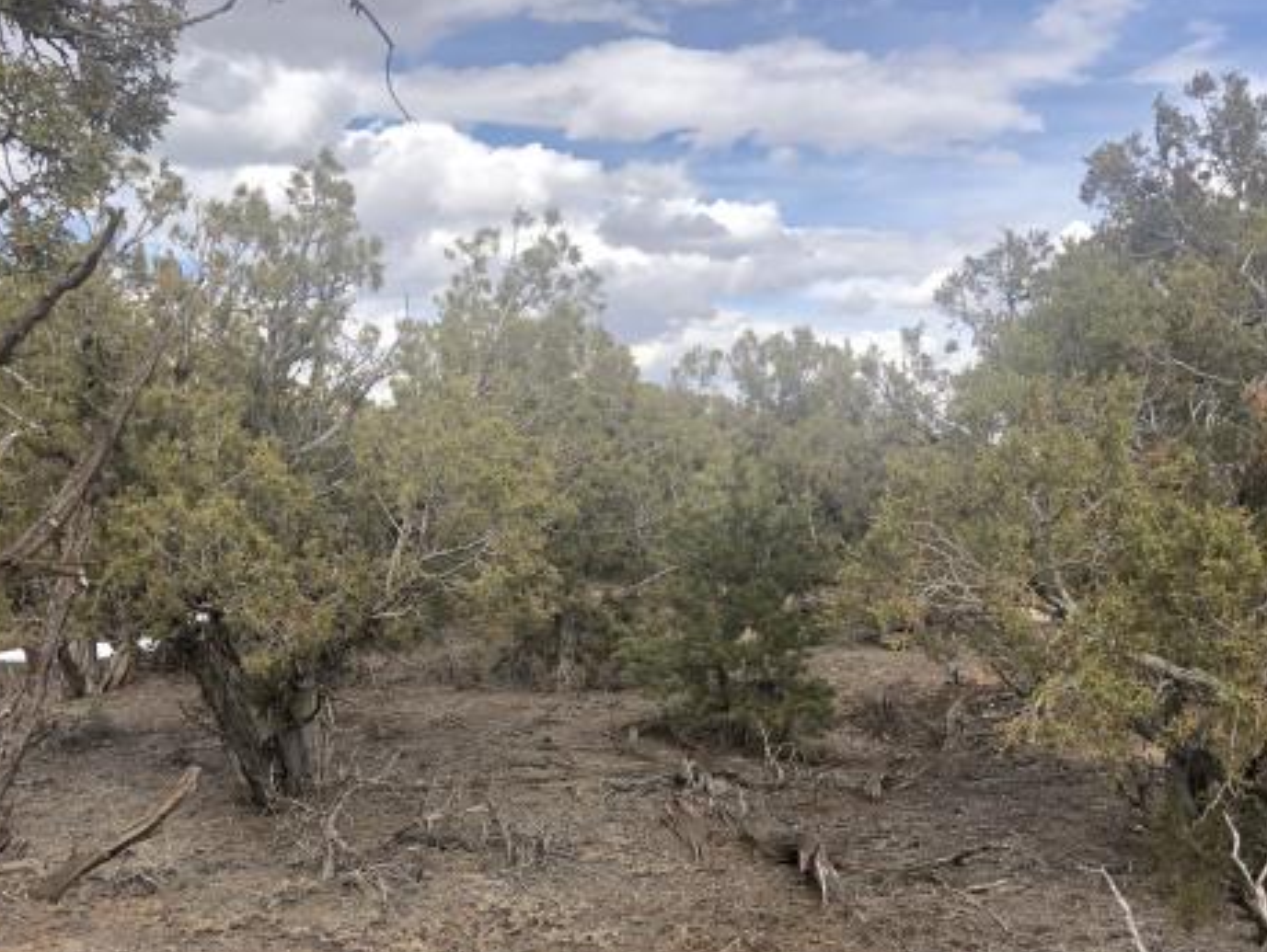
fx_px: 1429
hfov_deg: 47.7
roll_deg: -1.6
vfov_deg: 36.5
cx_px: 709
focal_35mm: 39
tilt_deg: -8.8
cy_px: 640
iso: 20
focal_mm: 3.99
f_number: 1.8
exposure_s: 1/1171
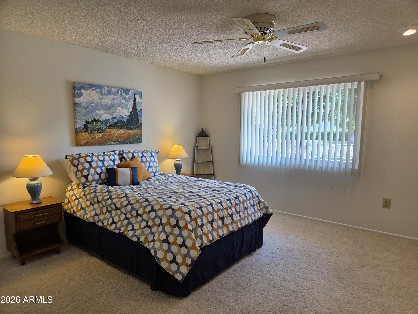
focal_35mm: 23
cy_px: 157
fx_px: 278
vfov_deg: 58.9
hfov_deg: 73.9
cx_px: 209
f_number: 1.8
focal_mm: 5.4
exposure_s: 1/120
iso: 50
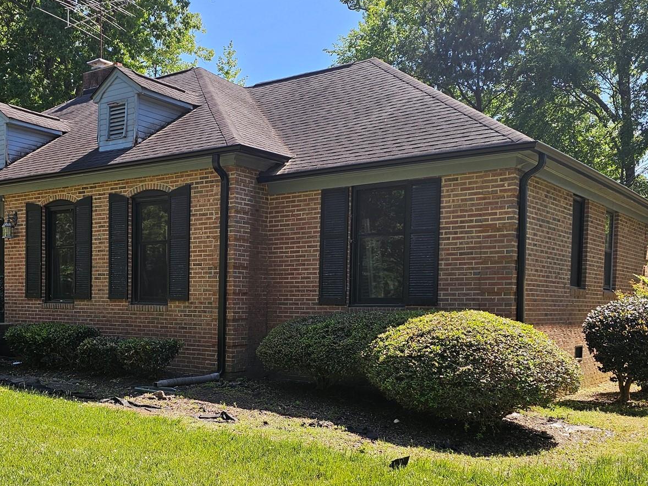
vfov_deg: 35.5
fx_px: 749
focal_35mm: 40
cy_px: 337
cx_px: 202
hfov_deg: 45.9
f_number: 1.7
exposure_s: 1/249
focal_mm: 6.3
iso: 10
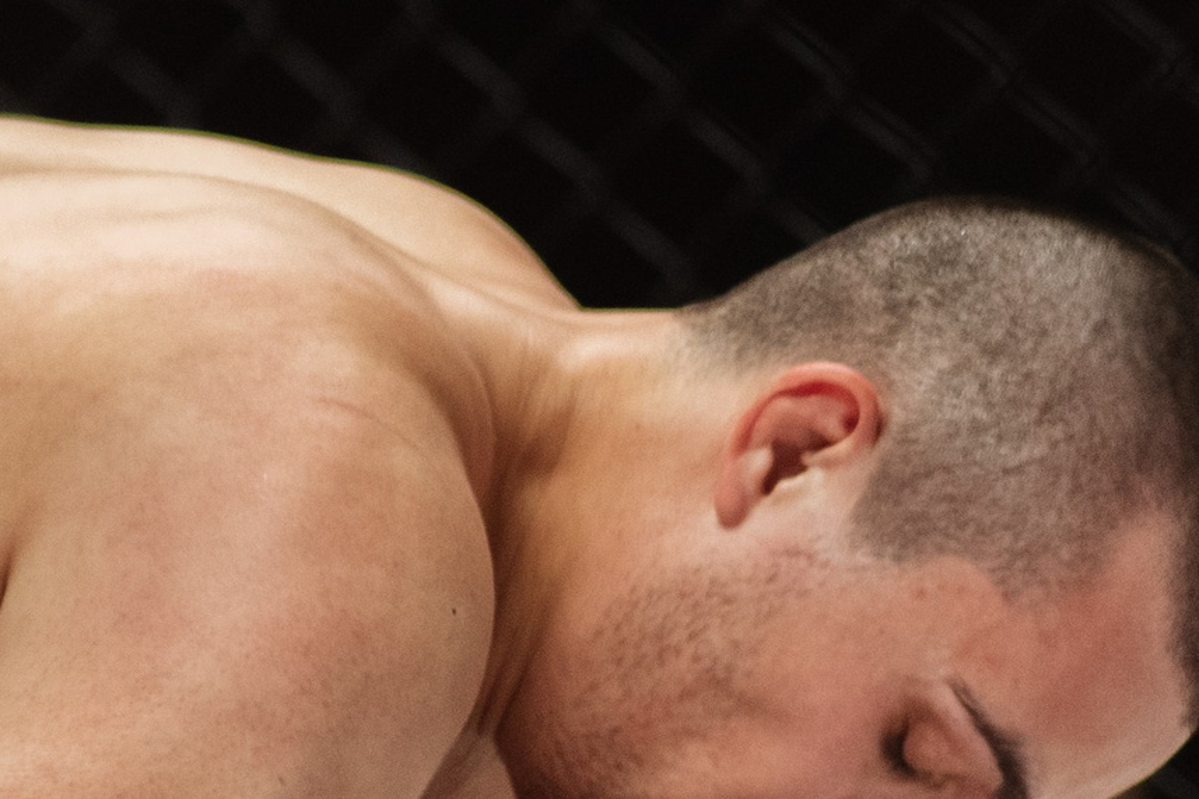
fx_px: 19279
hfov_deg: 3.6
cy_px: 729
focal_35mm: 579
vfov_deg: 2.4
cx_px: 228
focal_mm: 160
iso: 2000
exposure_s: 1/1000
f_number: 4
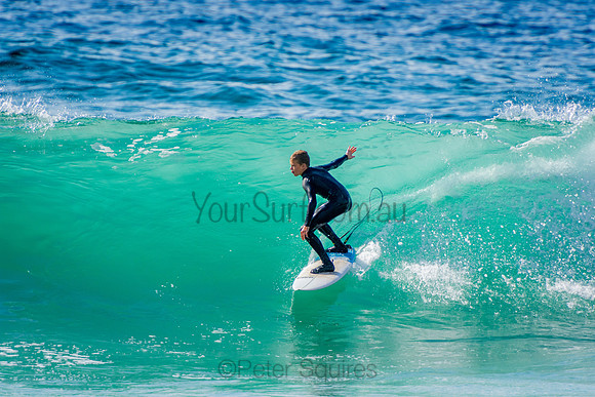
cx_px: 298
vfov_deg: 2.3
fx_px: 9919
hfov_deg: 3.4
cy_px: 198
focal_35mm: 600
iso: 320
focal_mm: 400
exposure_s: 1/2000
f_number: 5.6
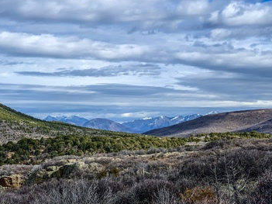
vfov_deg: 17.7
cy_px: 59
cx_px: 116
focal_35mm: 83
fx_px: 652
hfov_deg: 23.5
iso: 16
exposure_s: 1/1776
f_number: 2.4
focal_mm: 6
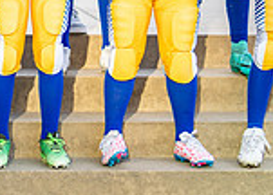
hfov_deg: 8.1
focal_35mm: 245
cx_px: -72
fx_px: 1900
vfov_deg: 5.8
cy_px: -137
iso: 200
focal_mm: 50
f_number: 1.2
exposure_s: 1/1600
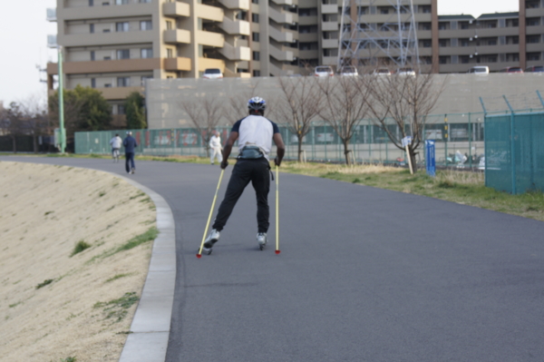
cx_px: 272
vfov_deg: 16.5
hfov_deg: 24.6
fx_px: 1246
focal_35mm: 82
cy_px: 181
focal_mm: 55
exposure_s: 1/125
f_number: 6.3
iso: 200
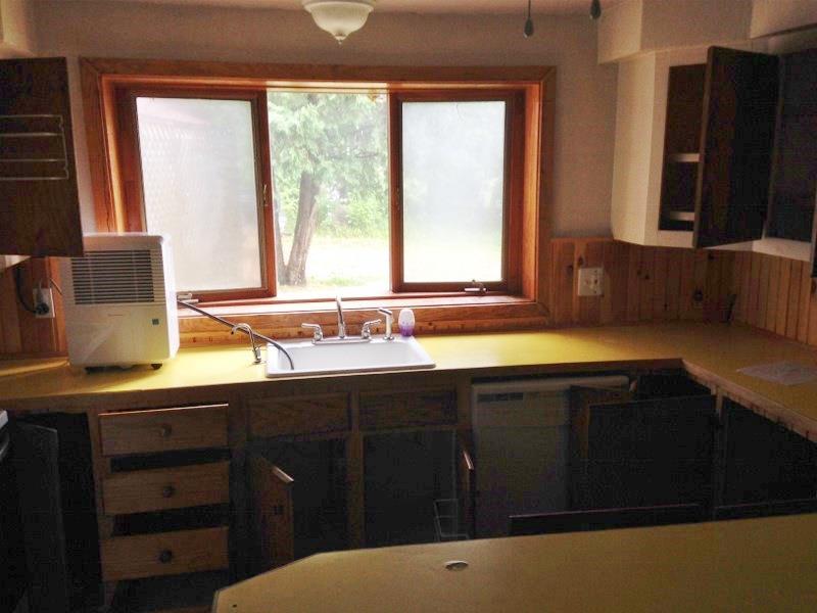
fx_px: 779
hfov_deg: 55.4
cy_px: 306
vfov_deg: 42.9
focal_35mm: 33
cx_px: 408
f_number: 2.4
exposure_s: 1/30
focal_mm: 4.12
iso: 50
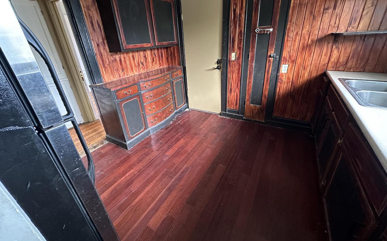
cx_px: 194
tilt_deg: -23.0
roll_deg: +3.5
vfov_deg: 74.5
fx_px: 158
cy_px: 107
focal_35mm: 15
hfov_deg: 101.5
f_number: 2.2
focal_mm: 2.22
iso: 800
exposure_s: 1/60
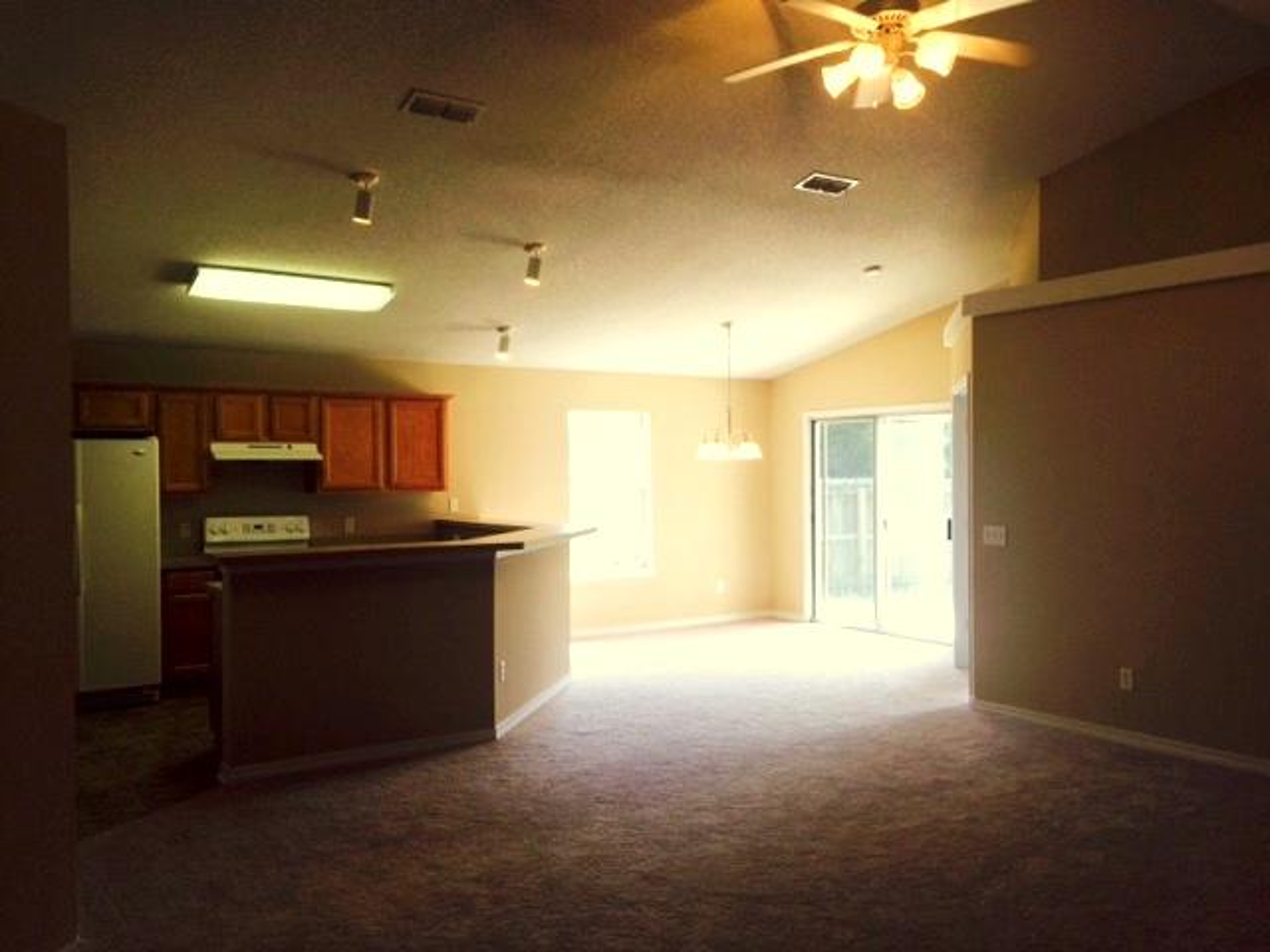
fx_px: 1064
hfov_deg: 61.7
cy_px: 476
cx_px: 635
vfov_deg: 48.2
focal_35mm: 29
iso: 64
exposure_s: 1/120
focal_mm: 4.15
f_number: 2.2
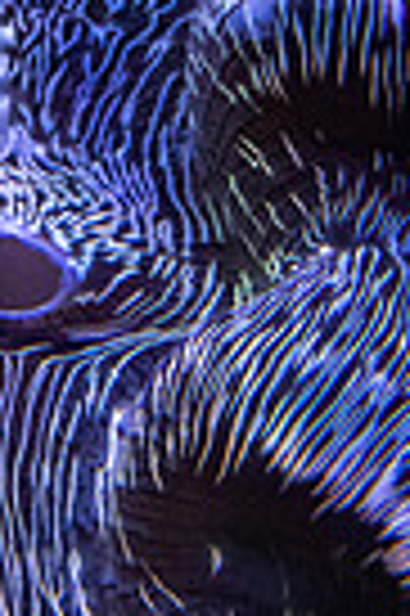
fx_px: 1353
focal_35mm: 79
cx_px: 9
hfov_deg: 16.9
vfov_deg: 25.6
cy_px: 405
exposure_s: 1/1600
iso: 12800
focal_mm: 24
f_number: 4.5
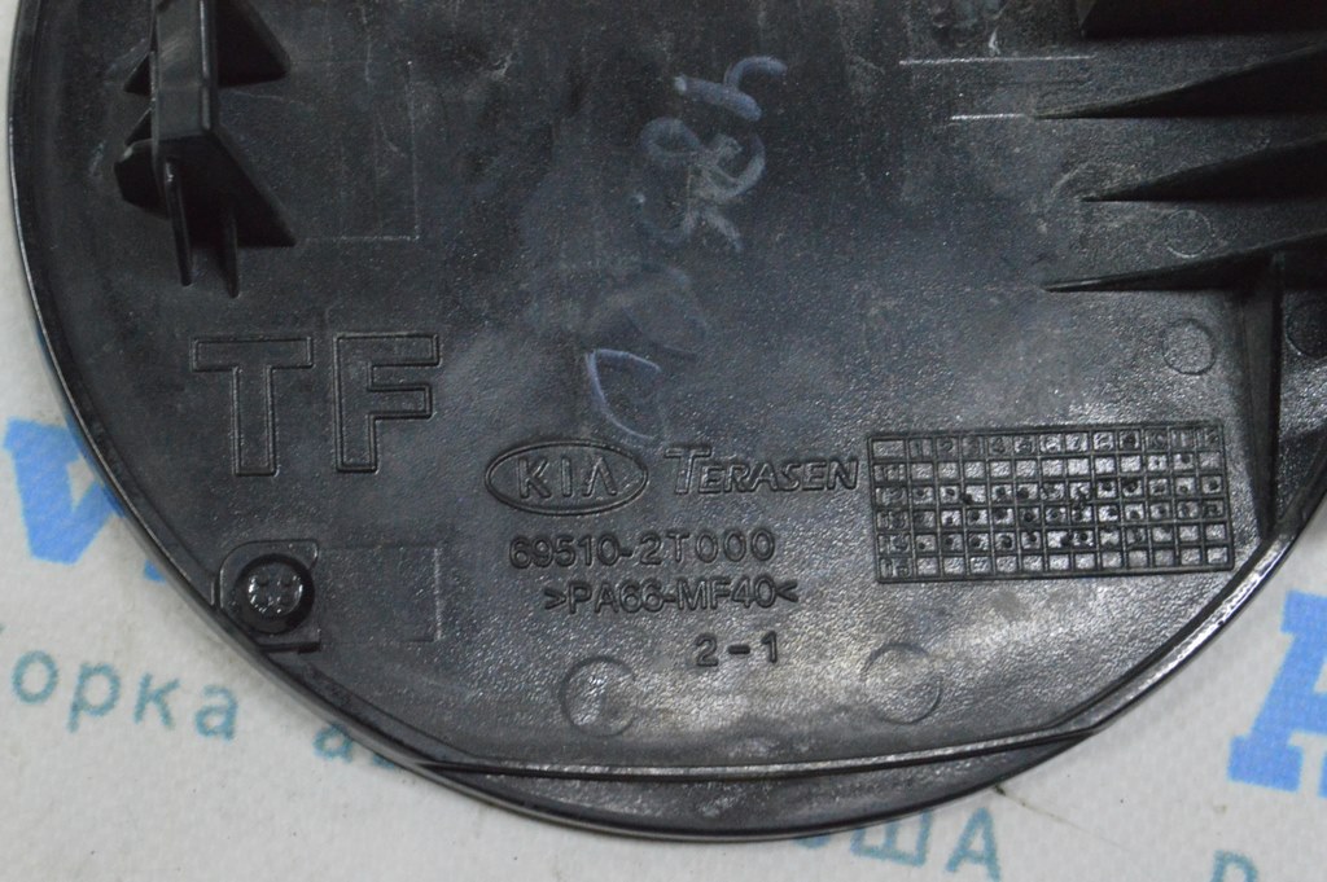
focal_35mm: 82
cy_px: 441
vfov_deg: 16.5
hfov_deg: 24.6
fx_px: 3039
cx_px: 664
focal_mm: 55
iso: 6400
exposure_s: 1/20
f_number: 20
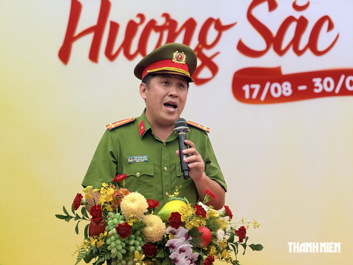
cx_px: 176
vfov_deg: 12.3
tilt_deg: +1.0
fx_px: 1224
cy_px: 132
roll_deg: -0.1
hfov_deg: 16.4
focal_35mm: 120
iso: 64
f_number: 2.8
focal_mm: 15.66
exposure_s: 1/661
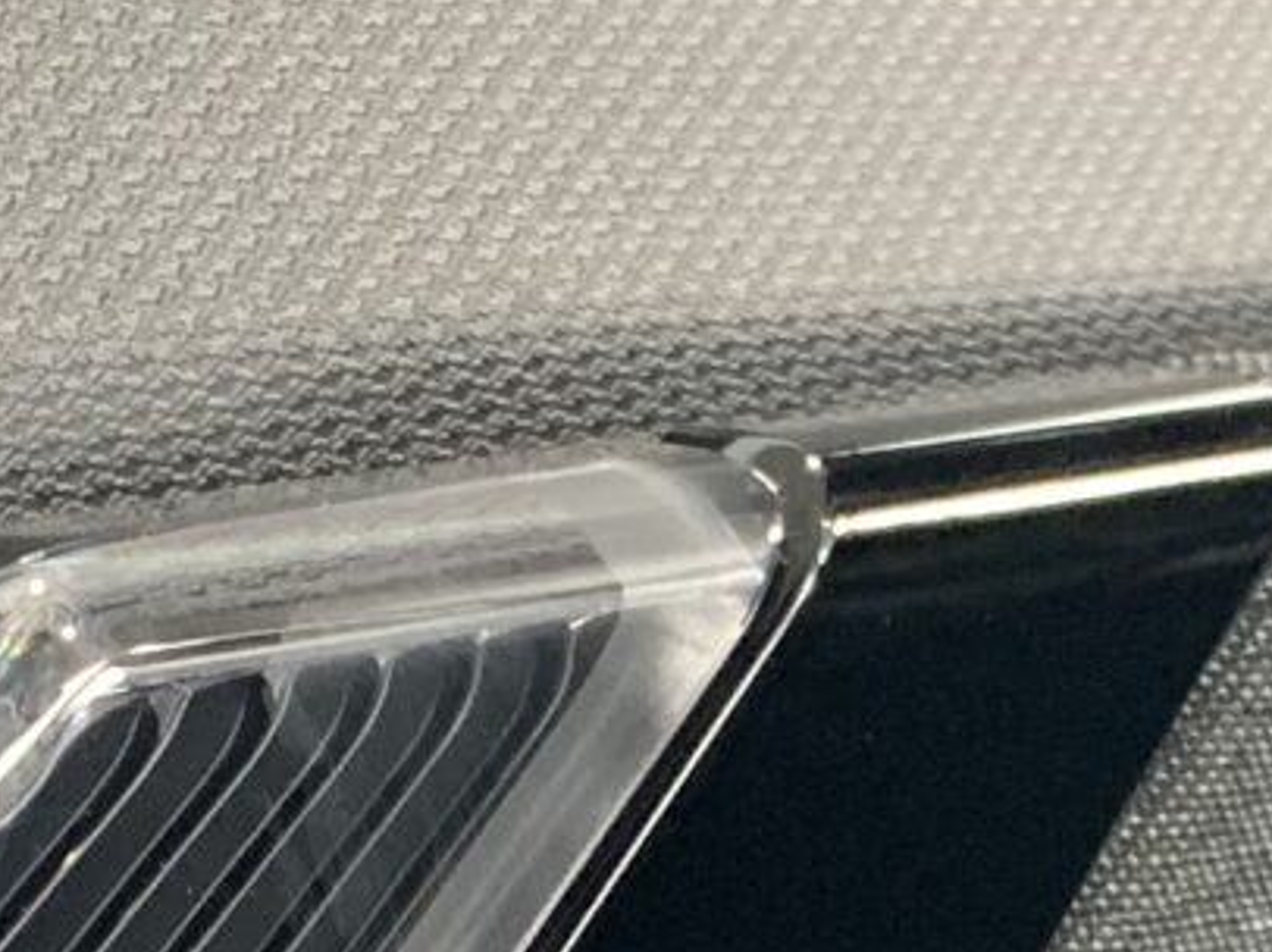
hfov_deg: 12.0
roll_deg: +1.3
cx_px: 786
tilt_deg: -14.0
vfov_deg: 8.9
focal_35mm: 164
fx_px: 6023
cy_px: 1312
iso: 200
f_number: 1.8
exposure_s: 1/45
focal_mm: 4.25
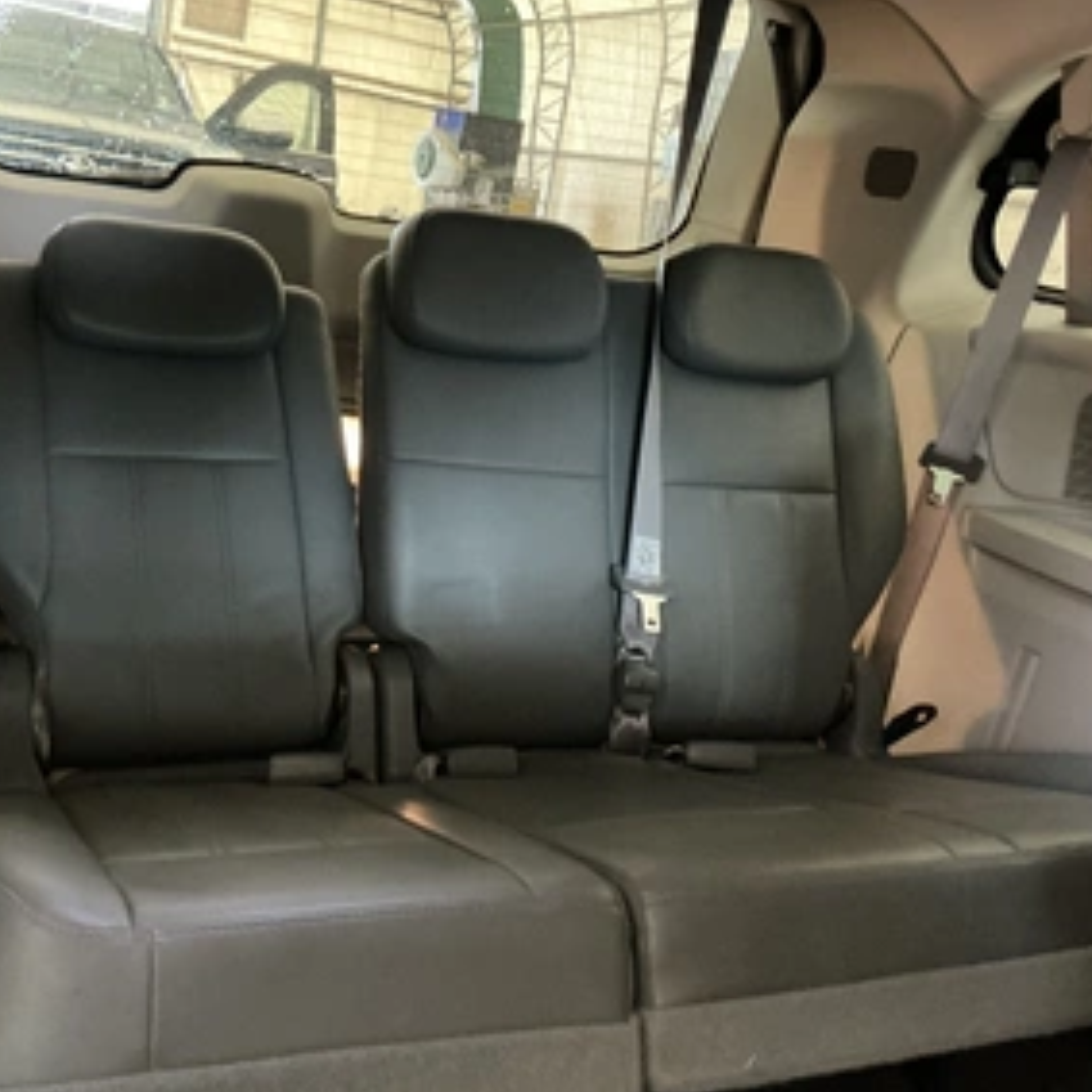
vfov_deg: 47.2
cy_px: 544
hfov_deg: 47.0
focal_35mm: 35
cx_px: 440
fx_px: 1249
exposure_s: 1/28
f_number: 1.8
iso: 640
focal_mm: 3
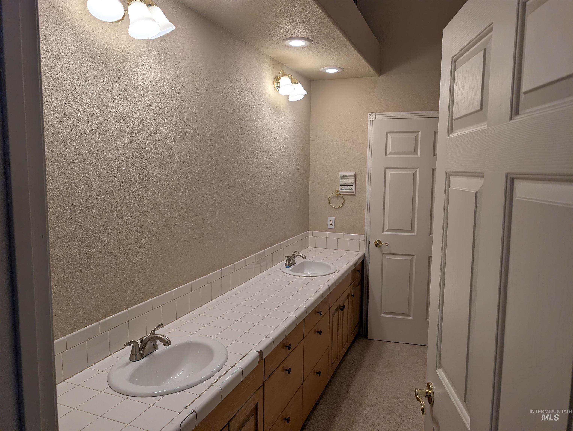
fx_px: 398
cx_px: 286
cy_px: 216
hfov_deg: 71.5
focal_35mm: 24
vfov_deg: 56.9
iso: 19
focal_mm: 6.9
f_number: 1.68
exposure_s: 1/120
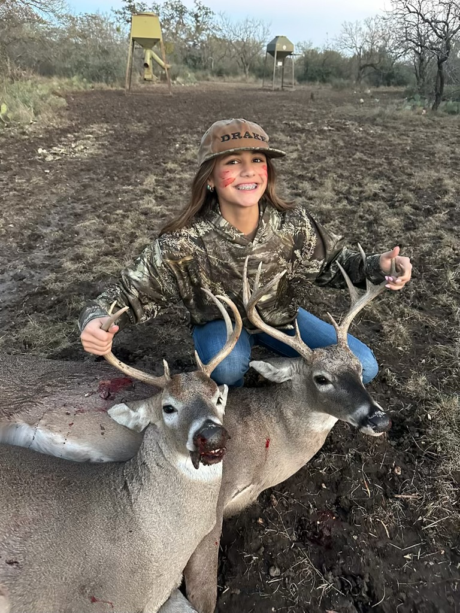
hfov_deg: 56.8
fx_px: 425
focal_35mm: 24
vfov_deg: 71.6
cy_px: 306
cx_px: 230
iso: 1000
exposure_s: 1/49
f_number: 1.78
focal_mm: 6.86
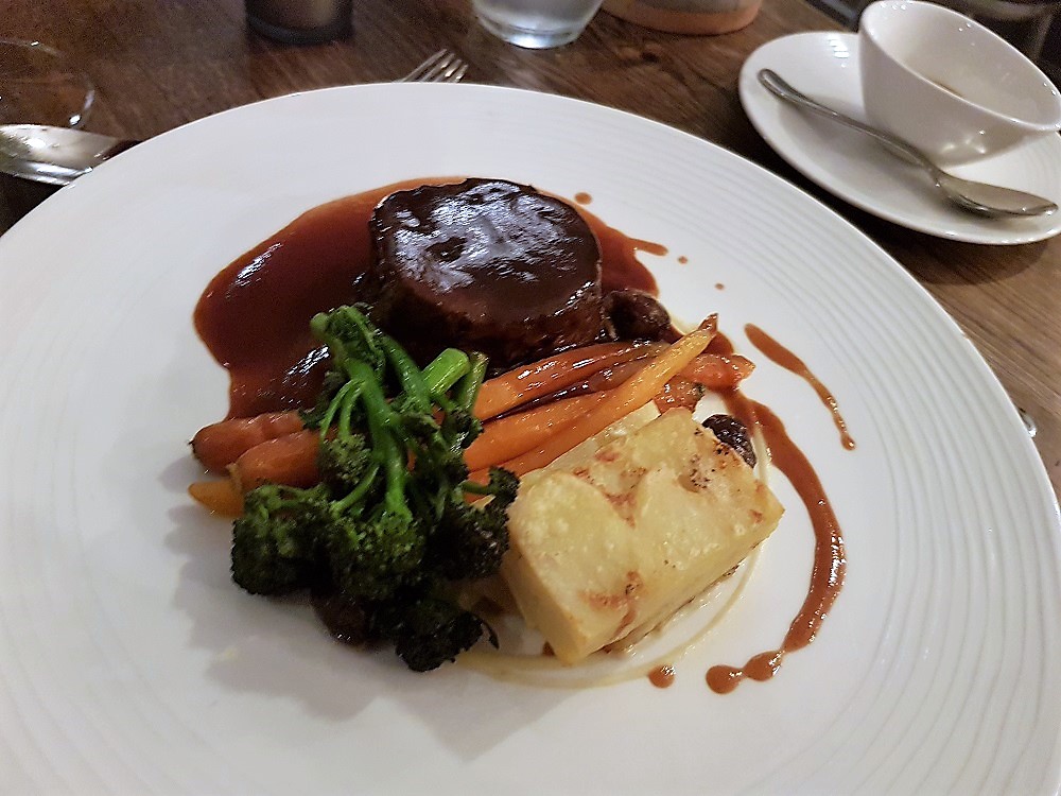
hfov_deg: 67.3
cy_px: 398
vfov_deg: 53.1
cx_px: 530
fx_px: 797
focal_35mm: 26
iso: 250
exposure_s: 1/10
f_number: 1.7
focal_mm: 4.2
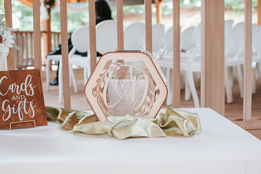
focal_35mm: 52
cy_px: 87
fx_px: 381
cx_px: 130
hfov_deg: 37.8
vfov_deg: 25.8
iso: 800
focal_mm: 35
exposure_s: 1/200
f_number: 3.2
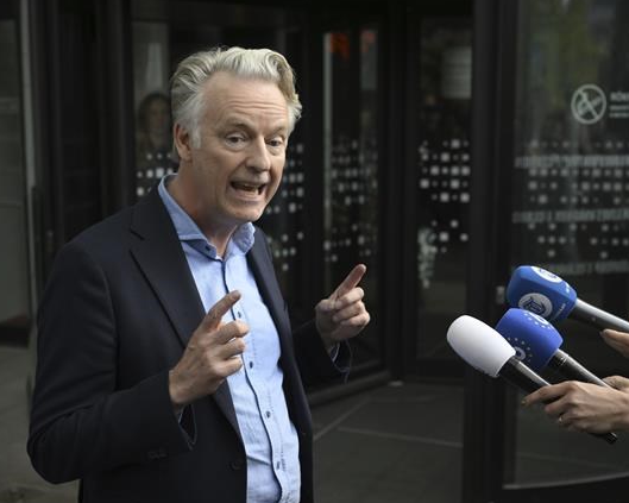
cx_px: 317
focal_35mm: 53
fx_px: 986
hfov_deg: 35.4
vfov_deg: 28.6
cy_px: 253
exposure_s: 1/1000
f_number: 4
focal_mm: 46
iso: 500
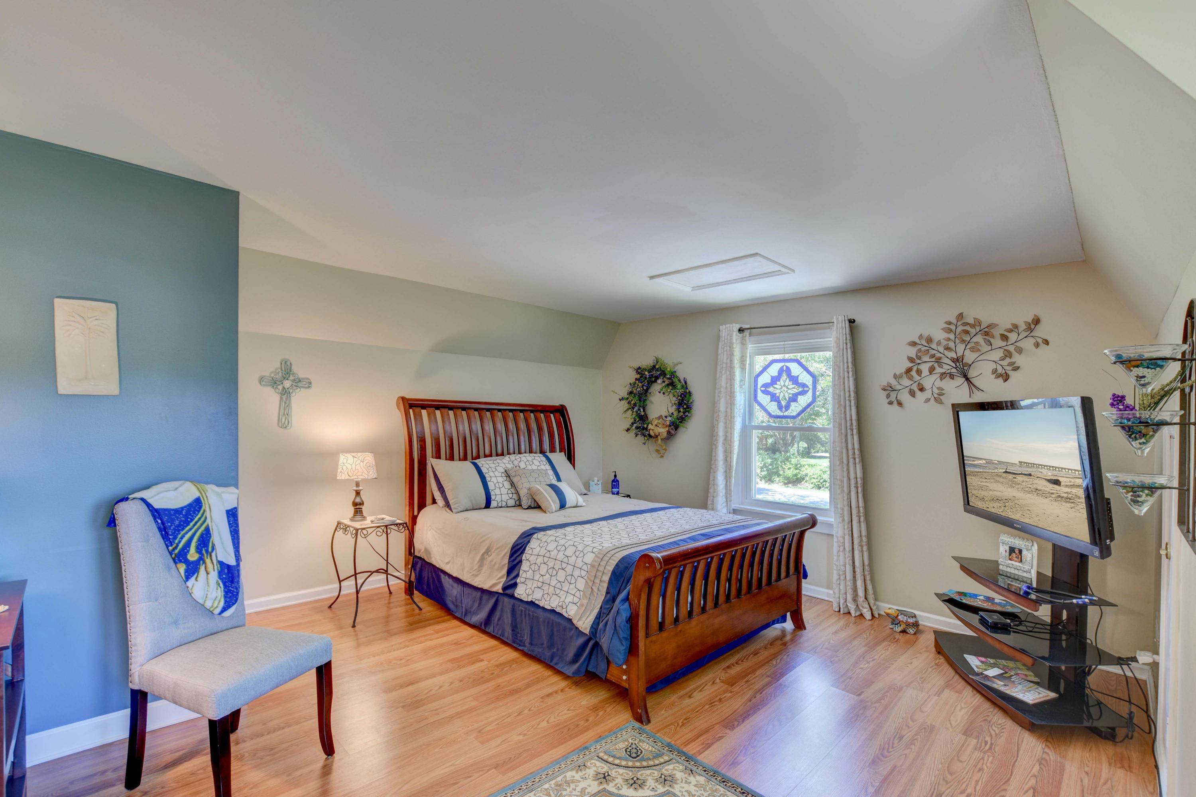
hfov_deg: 100.4
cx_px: 598
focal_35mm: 15
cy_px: 398
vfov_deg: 77.3
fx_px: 498
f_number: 9
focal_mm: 10
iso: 200
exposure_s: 1/1.67
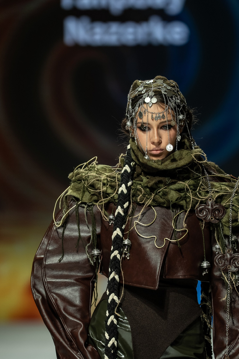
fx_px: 3694
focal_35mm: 371
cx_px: 129
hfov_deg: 3.7
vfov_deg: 5.6
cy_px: 235
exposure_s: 1/250
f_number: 3.2
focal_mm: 200
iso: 200
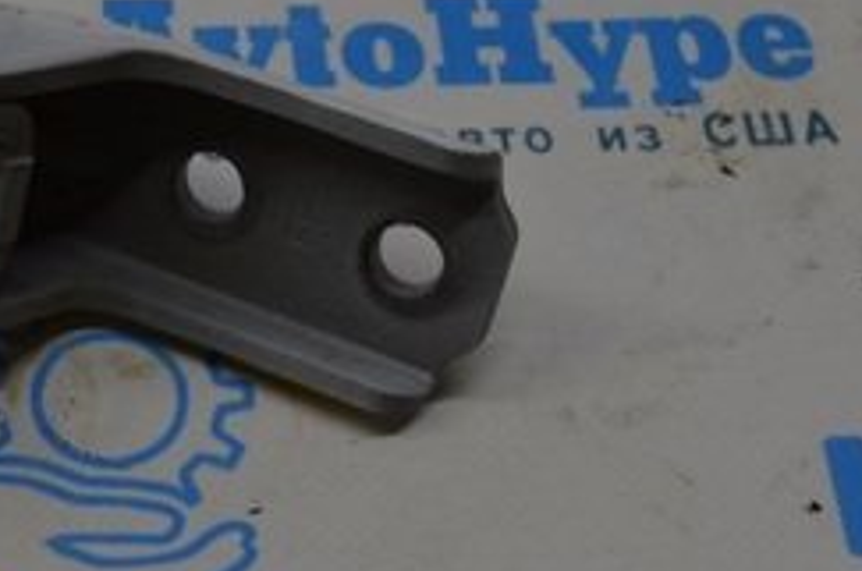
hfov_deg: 22.8
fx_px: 2079
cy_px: 229
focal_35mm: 87
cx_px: 74
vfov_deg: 15.6
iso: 125
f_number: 5.6
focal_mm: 22
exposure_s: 1/60
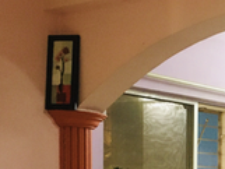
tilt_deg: -3.8
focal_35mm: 96
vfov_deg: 14.8
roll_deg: -1.3
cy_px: 215
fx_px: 624
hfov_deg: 18.7
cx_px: 307
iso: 200
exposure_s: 1/25
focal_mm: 4.15
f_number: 2.2
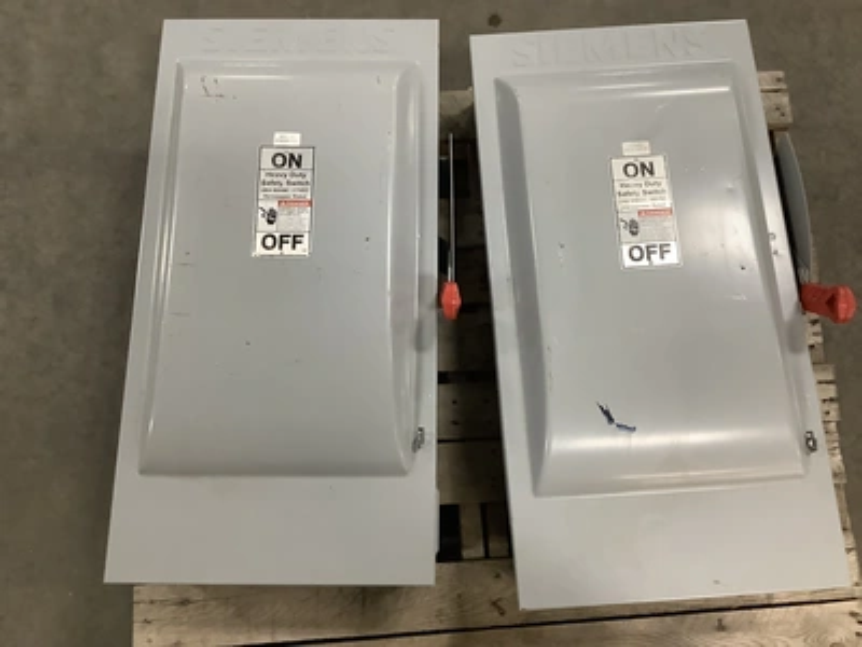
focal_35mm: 31
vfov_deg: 45.4
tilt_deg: -76.4
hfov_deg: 58.4
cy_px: 324
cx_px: 431
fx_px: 772
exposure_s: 1/60
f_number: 2.4
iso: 320
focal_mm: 3.3
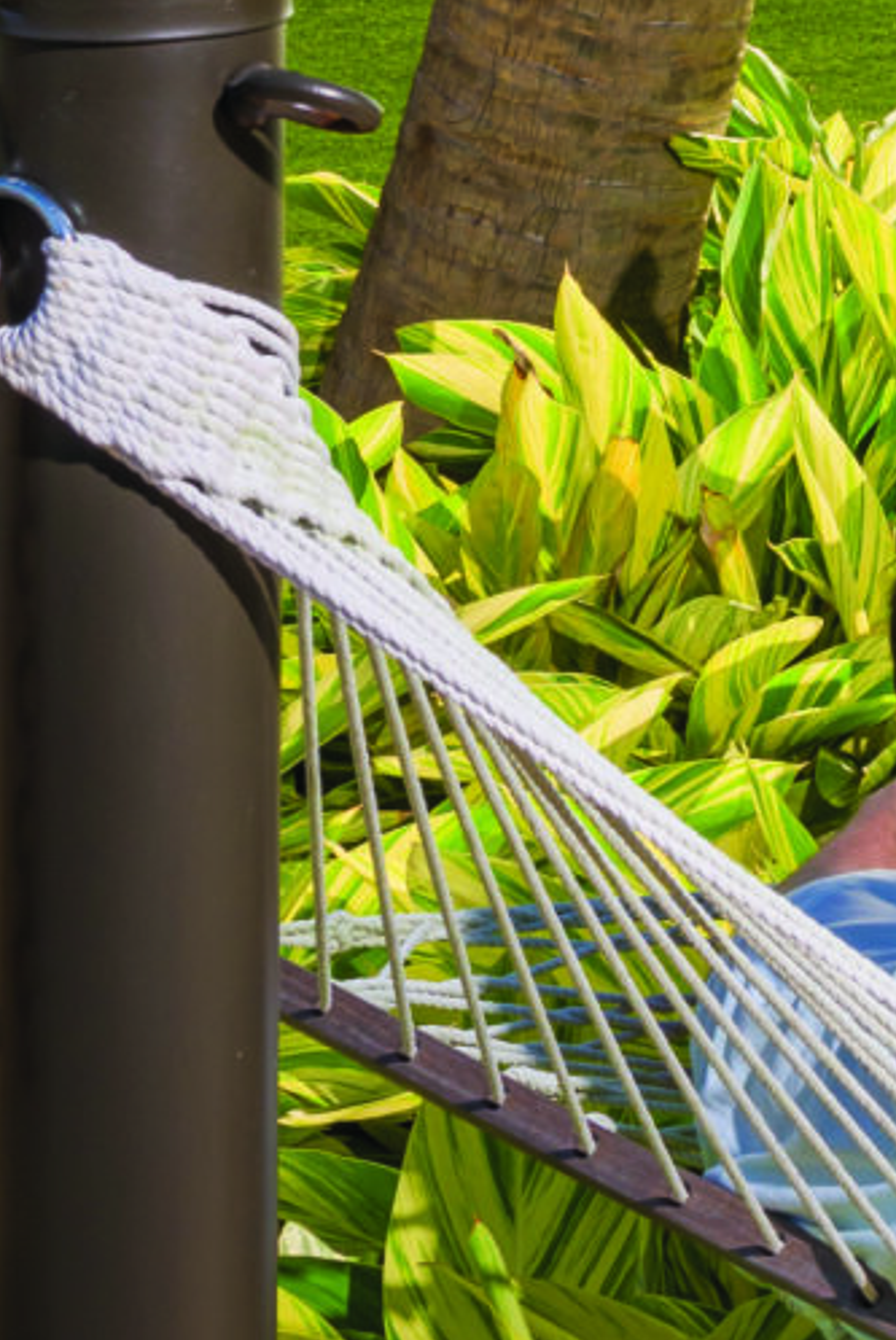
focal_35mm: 149
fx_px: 5551
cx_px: 2189
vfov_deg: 13.2
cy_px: -460
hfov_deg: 8.4
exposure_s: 1/250
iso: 160
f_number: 13
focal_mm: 29
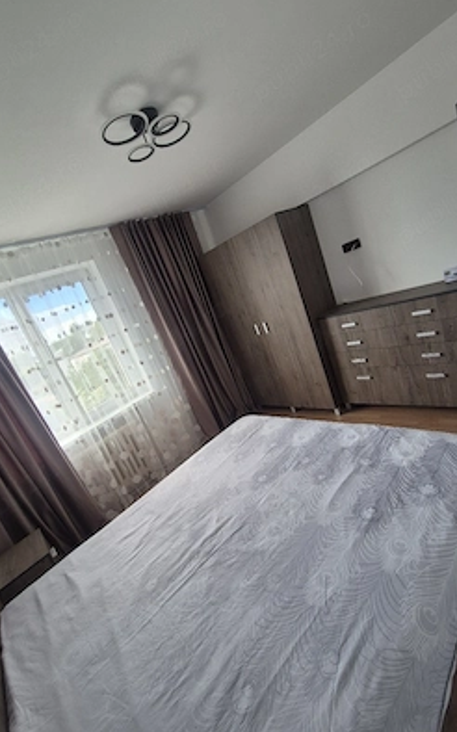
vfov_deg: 105.3
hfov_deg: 78.3
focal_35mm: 14
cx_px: 204
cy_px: 368
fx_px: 279
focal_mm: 2.2
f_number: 2.2
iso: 50
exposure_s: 1/50
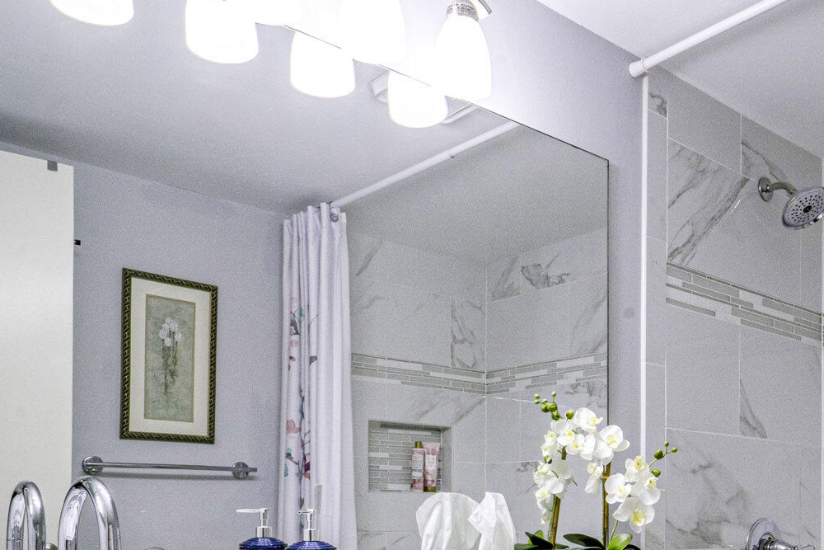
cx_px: 619
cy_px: 518
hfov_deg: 52.0
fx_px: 801
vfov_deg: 35.1
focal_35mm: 35
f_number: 20
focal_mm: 14
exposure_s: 1/40
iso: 100
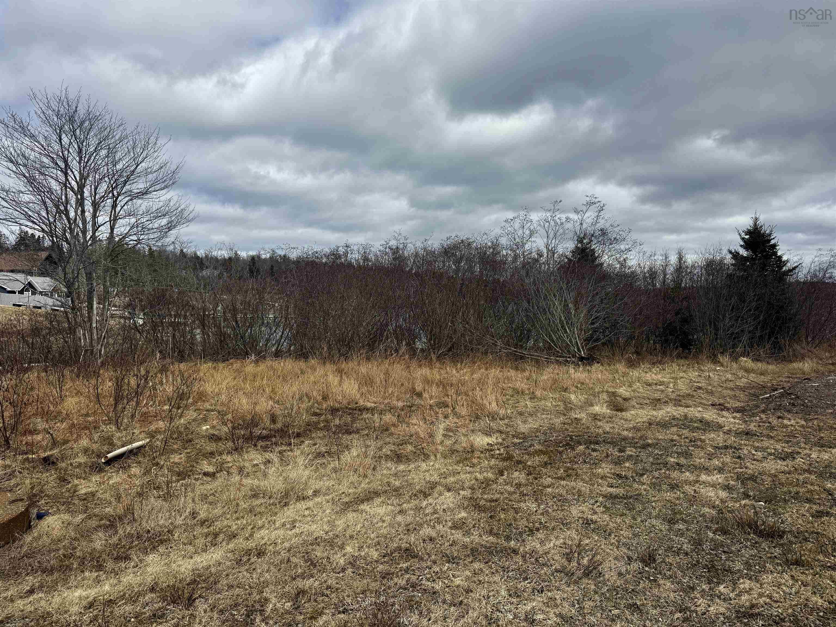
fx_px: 580
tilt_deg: -1.3
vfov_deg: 56.8
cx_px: 418
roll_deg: +0.1
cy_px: 314
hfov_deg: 71.6
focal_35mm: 24
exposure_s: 1/7092
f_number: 1.78
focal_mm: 6.76
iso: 80
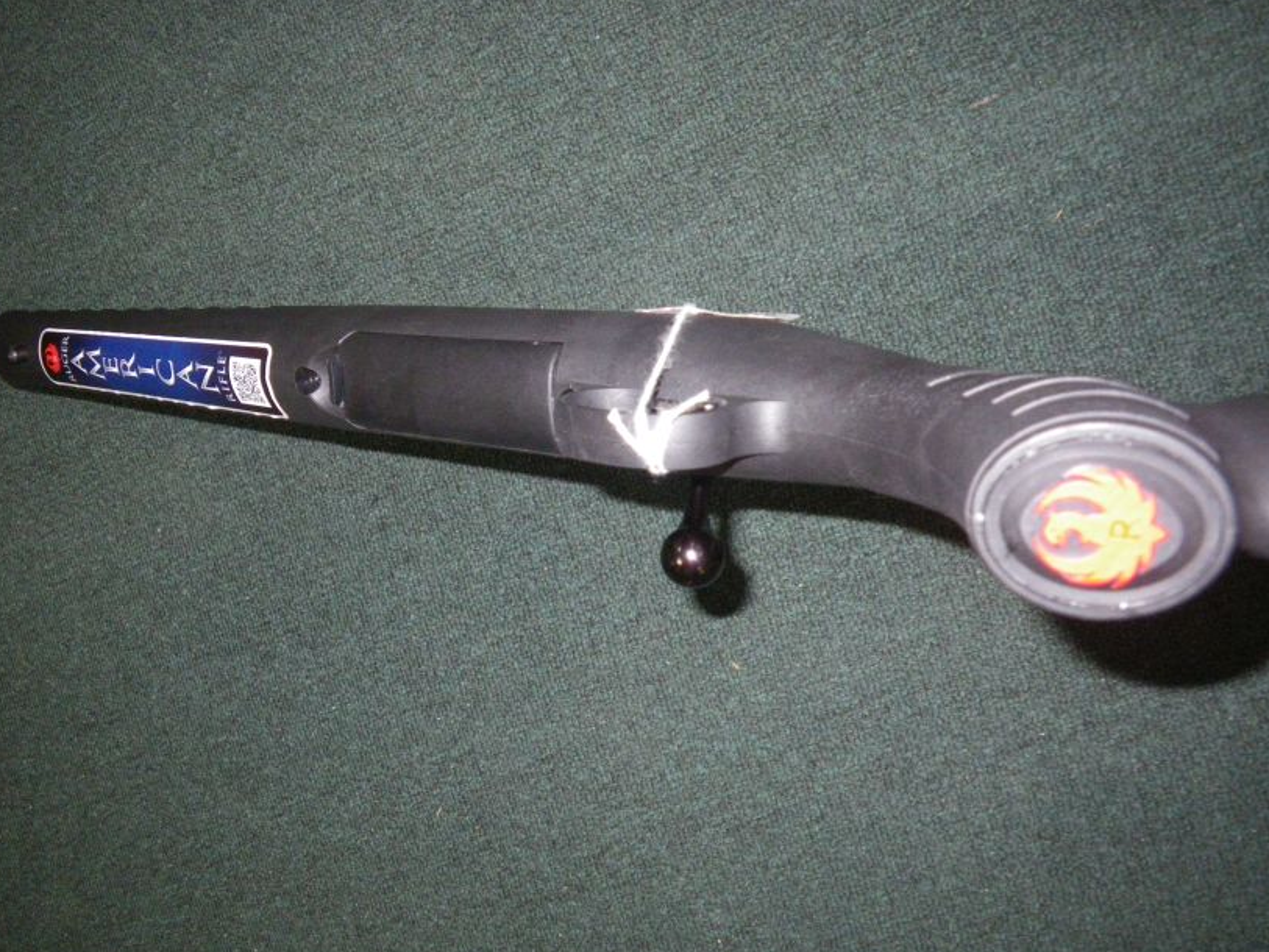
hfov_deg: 58.3
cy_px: 496
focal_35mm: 31
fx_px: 1137
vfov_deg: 45.4
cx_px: 585
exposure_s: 1/50
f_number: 3.5
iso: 400
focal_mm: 5
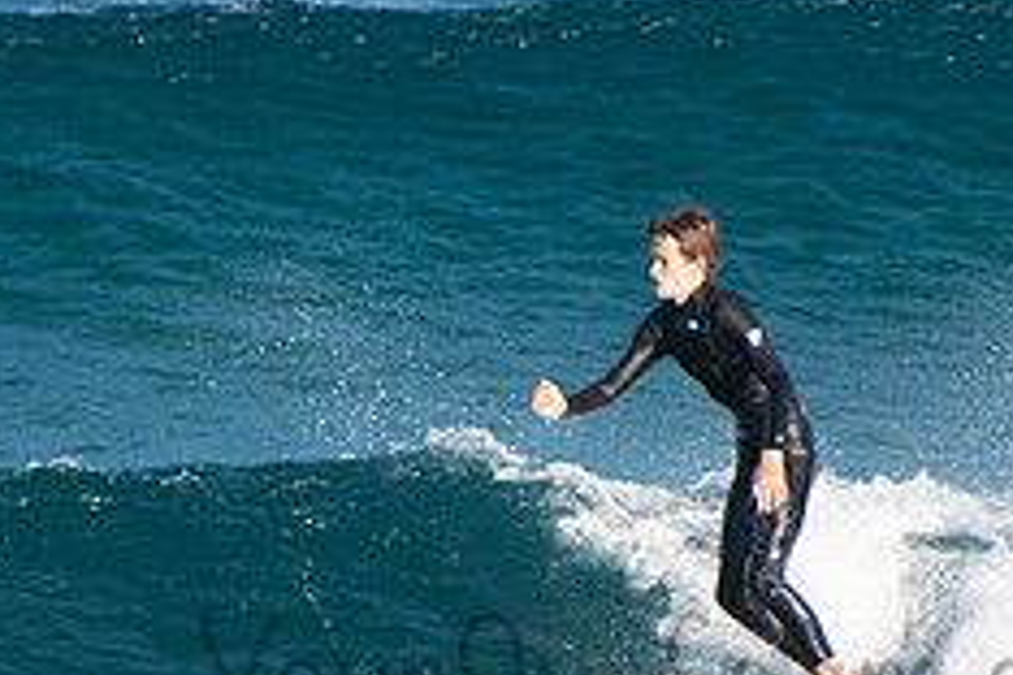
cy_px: 643
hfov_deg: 1.4
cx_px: 645
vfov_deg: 0.9
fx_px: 41839
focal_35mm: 1487
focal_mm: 400
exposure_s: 1/1600
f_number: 5.6
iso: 560
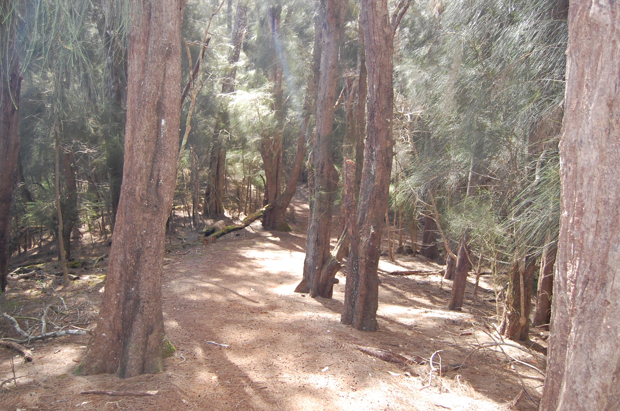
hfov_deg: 62.0
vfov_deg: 43.5
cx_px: 310
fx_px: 516
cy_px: 206
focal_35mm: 30
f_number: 3.8
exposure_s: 1/60
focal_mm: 20
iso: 900
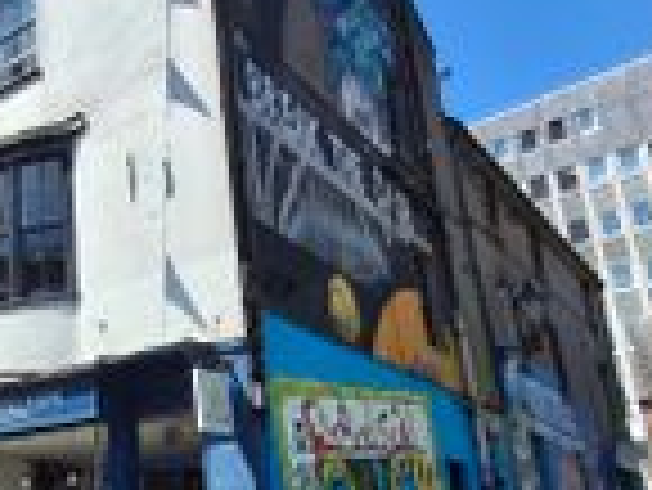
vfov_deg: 32.6
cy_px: 337
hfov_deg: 37.2
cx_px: -36
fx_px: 829
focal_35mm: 44
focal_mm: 1.64
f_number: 2.2
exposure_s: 1/1541
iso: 40
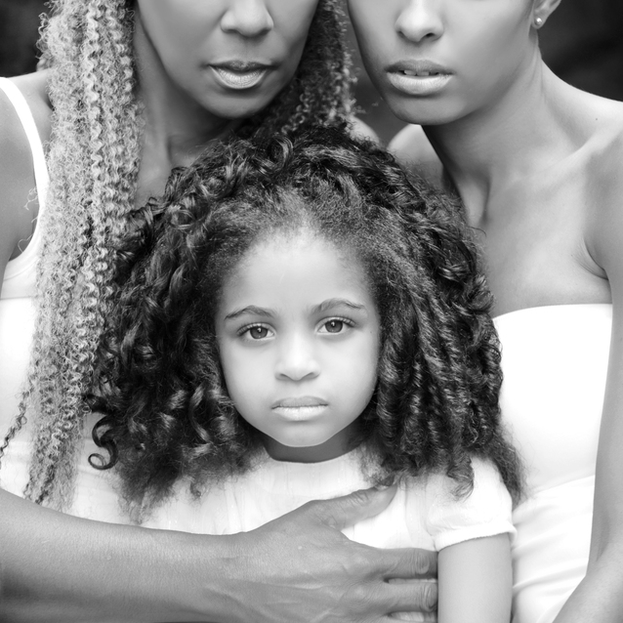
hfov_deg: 8.5
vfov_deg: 8.5
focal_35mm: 205
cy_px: 213
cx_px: 312
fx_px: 4174
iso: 200
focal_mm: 160
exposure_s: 1/100
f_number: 2.8
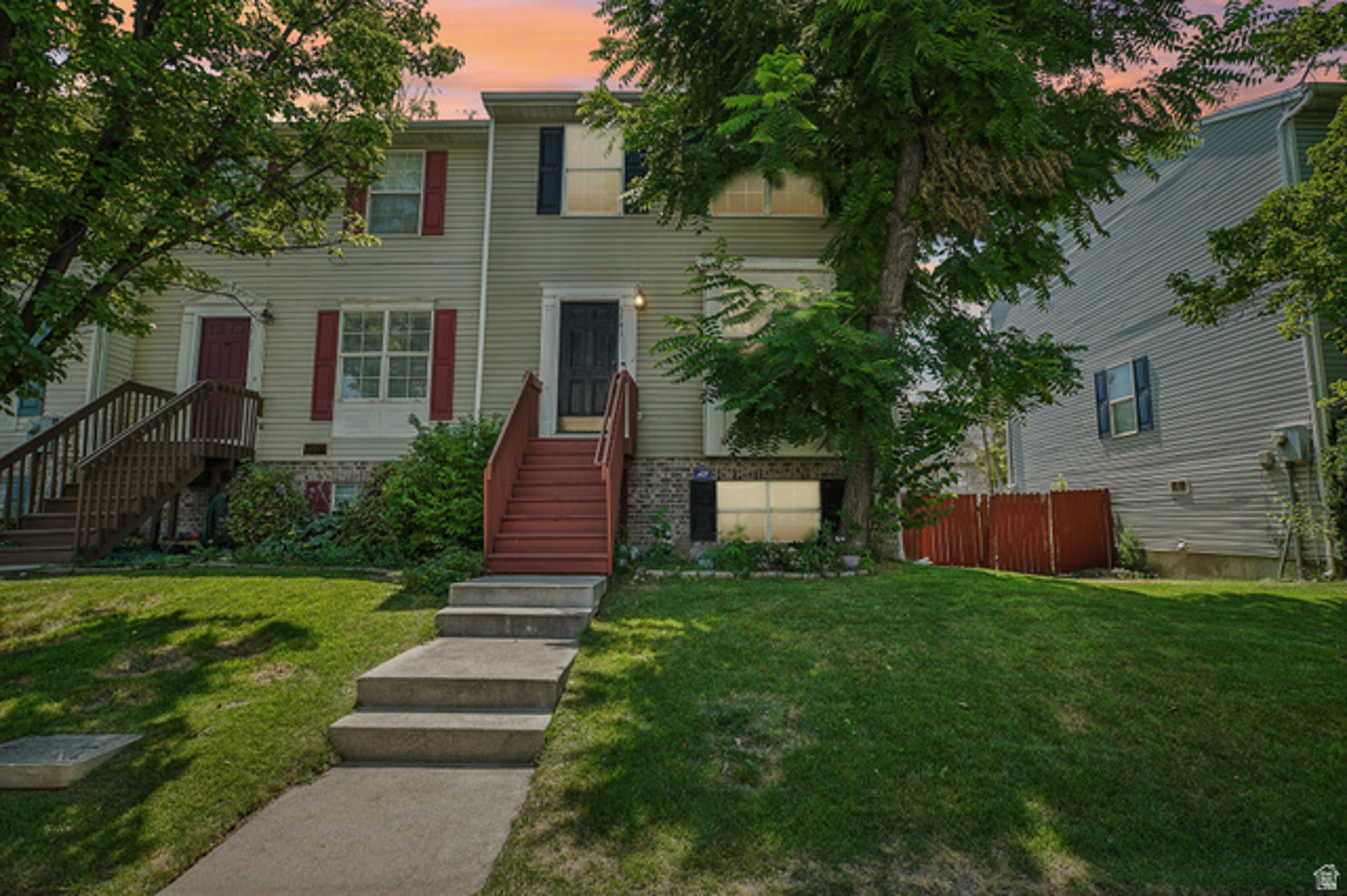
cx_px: 674
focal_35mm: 16
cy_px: 448
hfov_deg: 96.8
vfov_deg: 73.7
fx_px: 598
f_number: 8
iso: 100
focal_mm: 16
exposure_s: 1/60
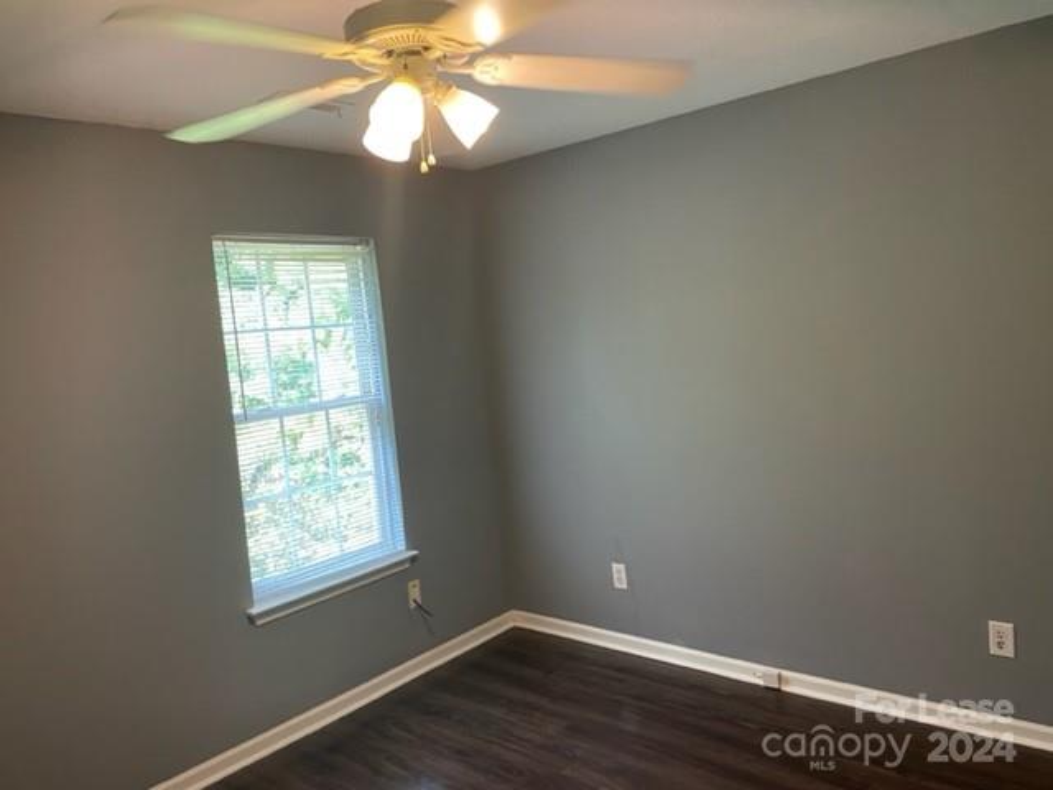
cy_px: 395
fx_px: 791
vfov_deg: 53.1
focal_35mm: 26
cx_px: 526
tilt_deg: -3.3
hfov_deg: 67.3
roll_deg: +5.2
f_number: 1.6
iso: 100
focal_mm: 4.2
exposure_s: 1/60
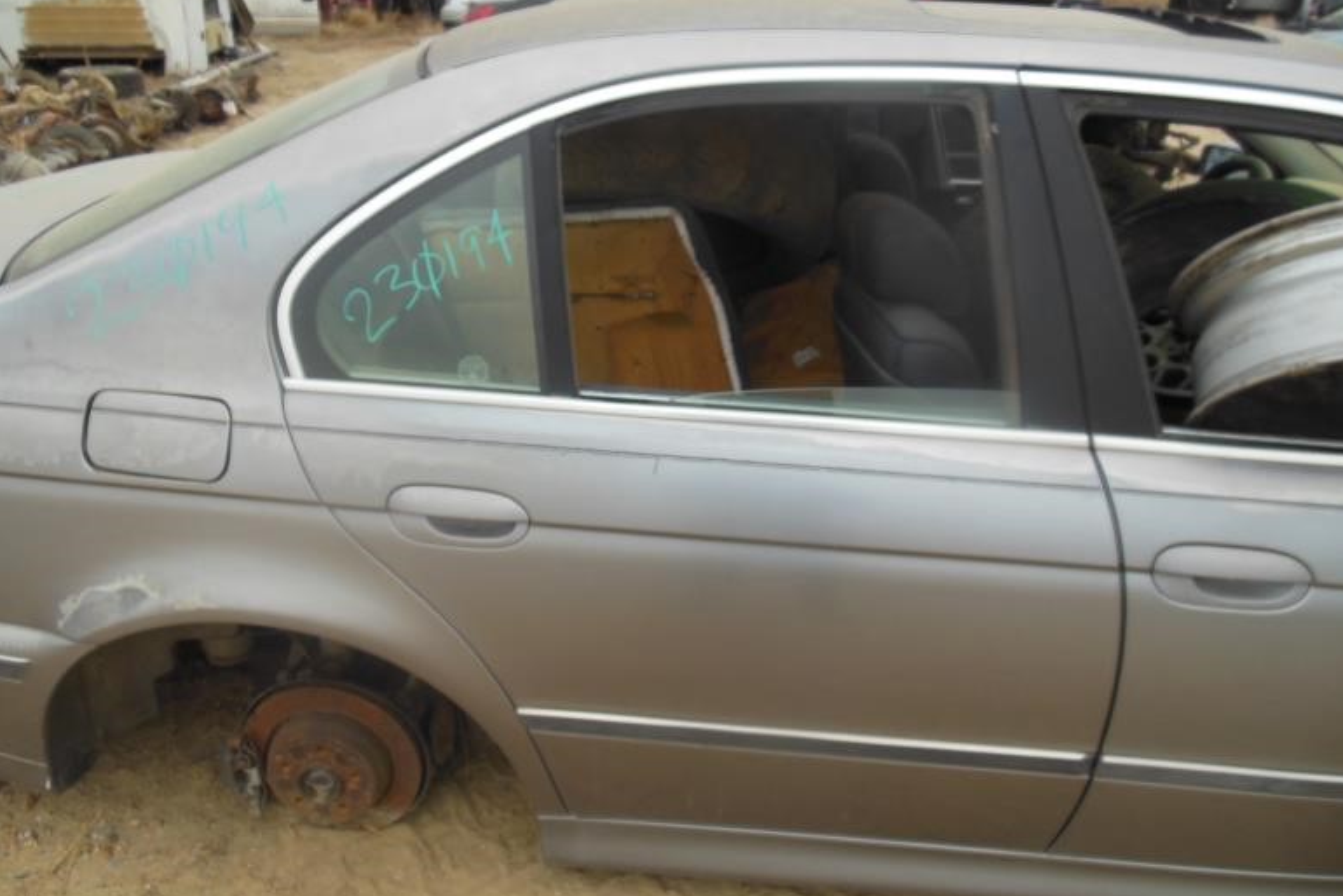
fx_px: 1008
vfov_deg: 47.9
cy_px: 397
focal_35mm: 27
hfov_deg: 67.4
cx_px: 666
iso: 160
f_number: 3.2
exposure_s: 1/250
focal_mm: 4.5
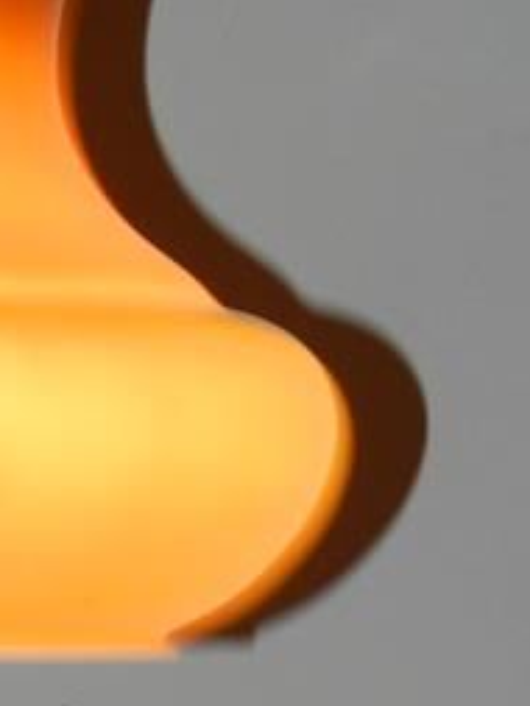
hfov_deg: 4.7
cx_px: -128
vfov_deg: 6.2
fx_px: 6446
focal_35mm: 316
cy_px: -184
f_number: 4.6
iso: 160
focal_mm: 17.7
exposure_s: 1/30
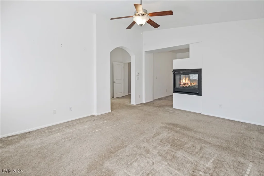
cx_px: 132
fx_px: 110
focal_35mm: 15
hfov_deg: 100.4
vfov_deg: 77.3
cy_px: 88
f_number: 10
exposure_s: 1/5
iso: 160
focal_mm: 15
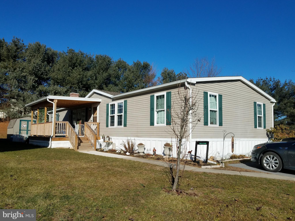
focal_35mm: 26
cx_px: 148
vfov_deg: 53.1
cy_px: 110
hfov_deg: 67.3
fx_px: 222
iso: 40
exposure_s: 1/3536
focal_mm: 4.2
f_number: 1.7
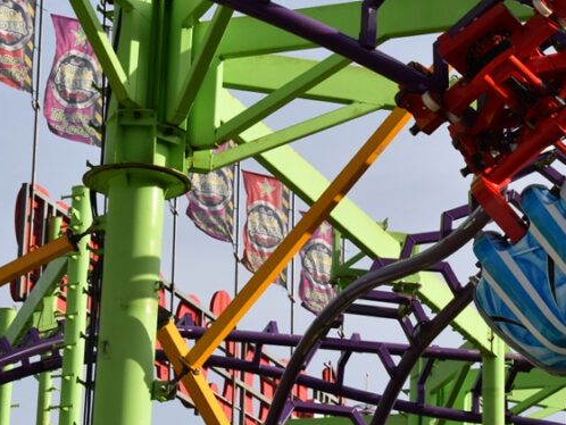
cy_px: 96
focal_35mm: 163
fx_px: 2666
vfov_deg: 9.1
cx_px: 349
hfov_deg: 12.1
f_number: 10
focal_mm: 55
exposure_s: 1/400
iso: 200
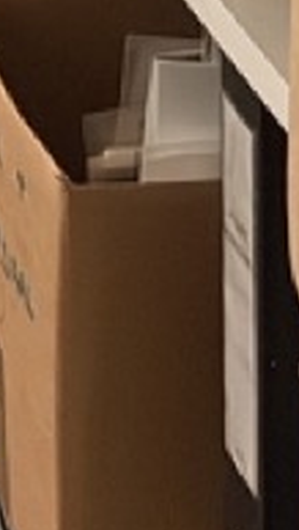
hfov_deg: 3.5
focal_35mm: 347
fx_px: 4876
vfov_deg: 5.8
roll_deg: +0.0
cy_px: -1035
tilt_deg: -5.7
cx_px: -346
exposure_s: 1/33
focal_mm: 6.76
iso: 400
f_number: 1.78
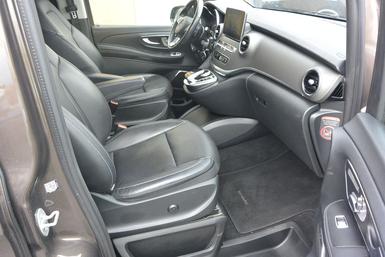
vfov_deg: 47.9
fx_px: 289
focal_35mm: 27
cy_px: 128
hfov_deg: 67.4
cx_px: 192
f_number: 3.5
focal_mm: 10
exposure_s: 1/125
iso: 400
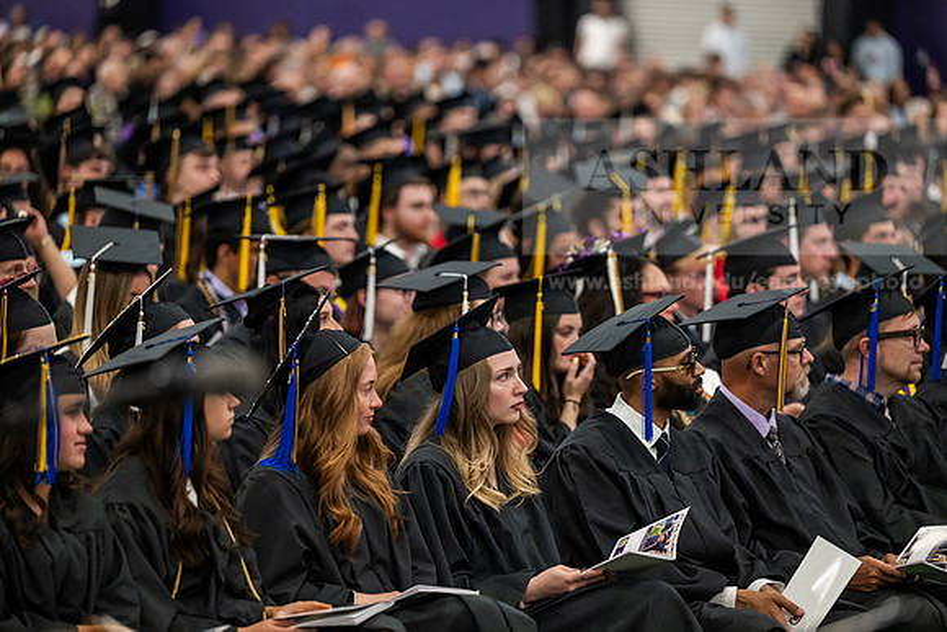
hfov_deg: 11.7
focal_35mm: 175
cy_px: 316
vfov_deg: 7.9
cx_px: 474
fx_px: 4604
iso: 2500
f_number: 3.2
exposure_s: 1/200
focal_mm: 175
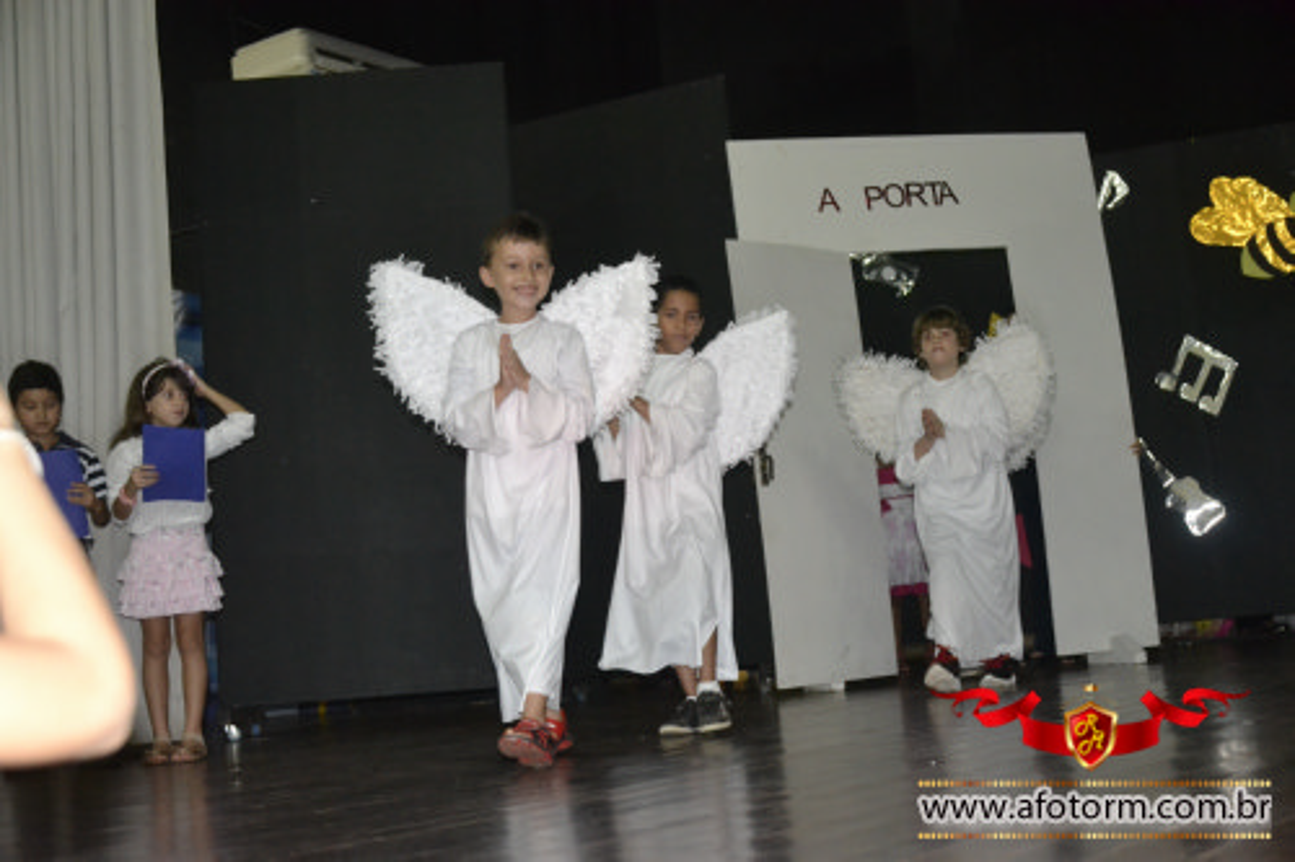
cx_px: 648
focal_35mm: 48
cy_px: 431
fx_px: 1726
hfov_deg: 41.1
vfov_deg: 28.1
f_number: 4.2
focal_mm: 32
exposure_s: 1/60
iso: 3200
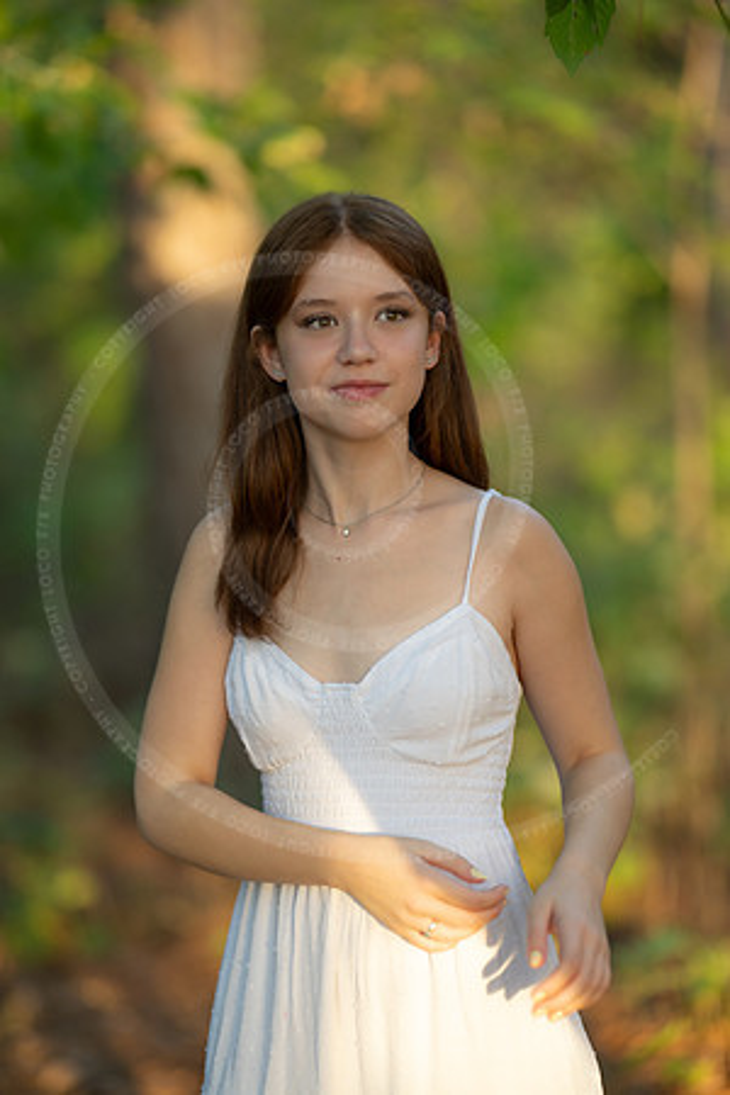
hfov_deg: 16.1
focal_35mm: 85
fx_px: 2585
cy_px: 548
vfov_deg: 23.9
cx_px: 365
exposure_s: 1/400
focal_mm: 85
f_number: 1.2
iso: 160
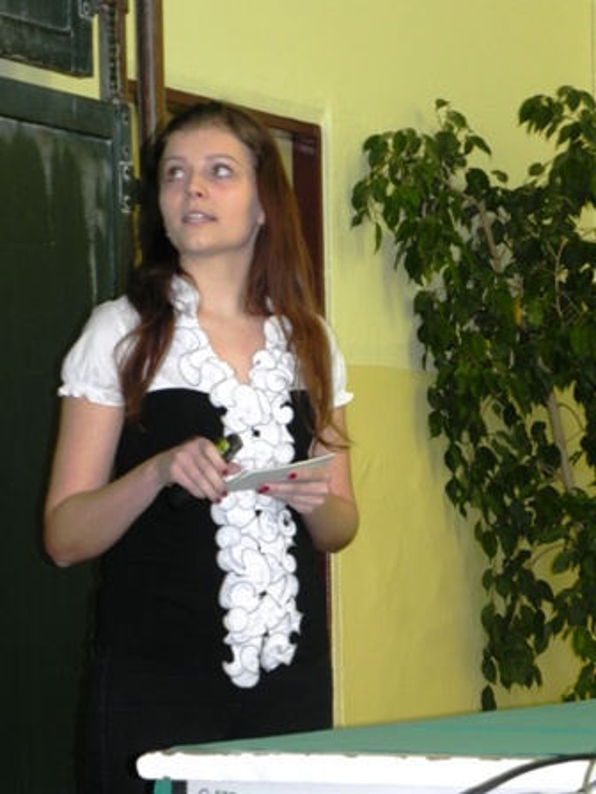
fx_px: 2686
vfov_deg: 16.8
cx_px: 298
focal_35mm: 117
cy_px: 397
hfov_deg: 12.7
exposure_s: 1/30
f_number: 4
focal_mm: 20.8
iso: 200
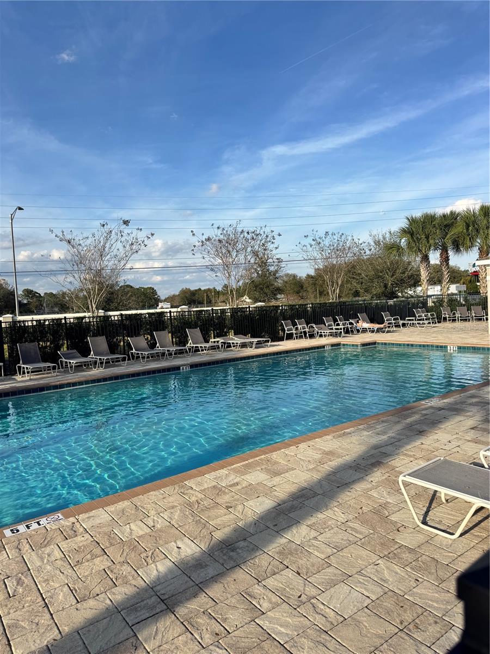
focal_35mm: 24
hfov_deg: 56.8
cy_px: 327
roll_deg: +3.0
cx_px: 245
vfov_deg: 71.6
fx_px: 453
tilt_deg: -3.7
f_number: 1.78
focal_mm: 6.76
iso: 80
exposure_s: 1/1980
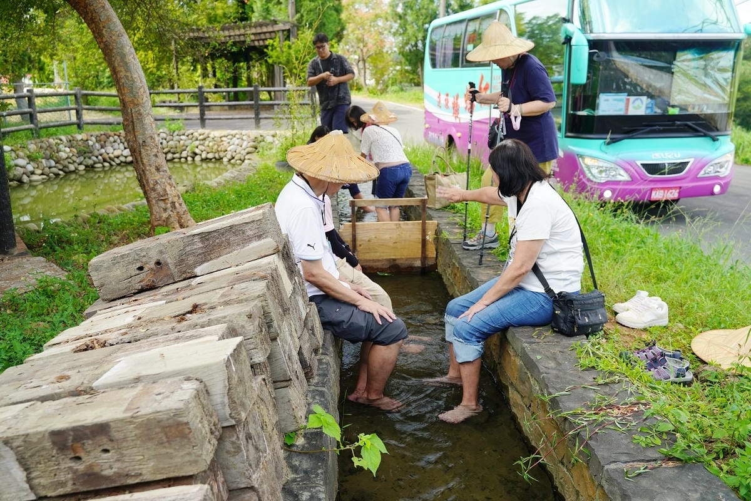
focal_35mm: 32
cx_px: 376
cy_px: 250
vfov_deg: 41.1
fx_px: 668
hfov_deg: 58.7
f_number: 4.5
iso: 100
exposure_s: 1/80
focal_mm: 32
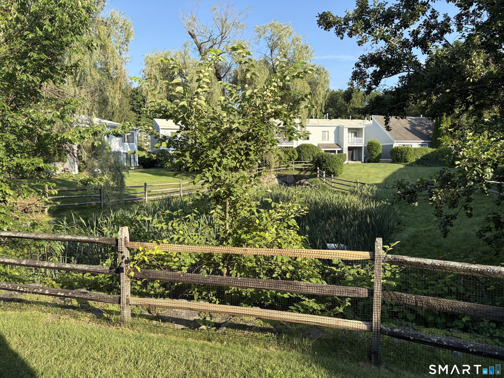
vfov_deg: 53.1
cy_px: 189
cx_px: 252
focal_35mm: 26
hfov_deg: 67.3
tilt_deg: -4.2
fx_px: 379
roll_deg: +1.1
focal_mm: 5.96
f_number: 1.6
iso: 50
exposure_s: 1/1081
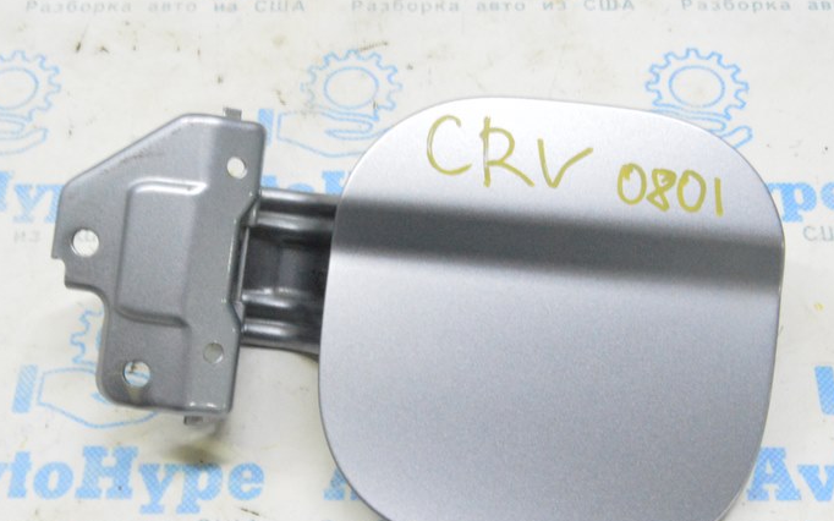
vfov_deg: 24.5
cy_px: 290
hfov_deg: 38.4
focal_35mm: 53
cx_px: 417
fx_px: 1199
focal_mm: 23
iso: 6400
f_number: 20
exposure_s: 1/15
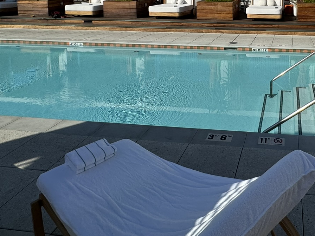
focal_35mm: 32
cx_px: 255
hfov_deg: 52.9
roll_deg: -0.6
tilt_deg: -5.0
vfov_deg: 39.4
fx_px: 291
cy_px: 4
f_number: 2.2
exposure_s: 1/3906
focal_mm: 2.22
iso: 50
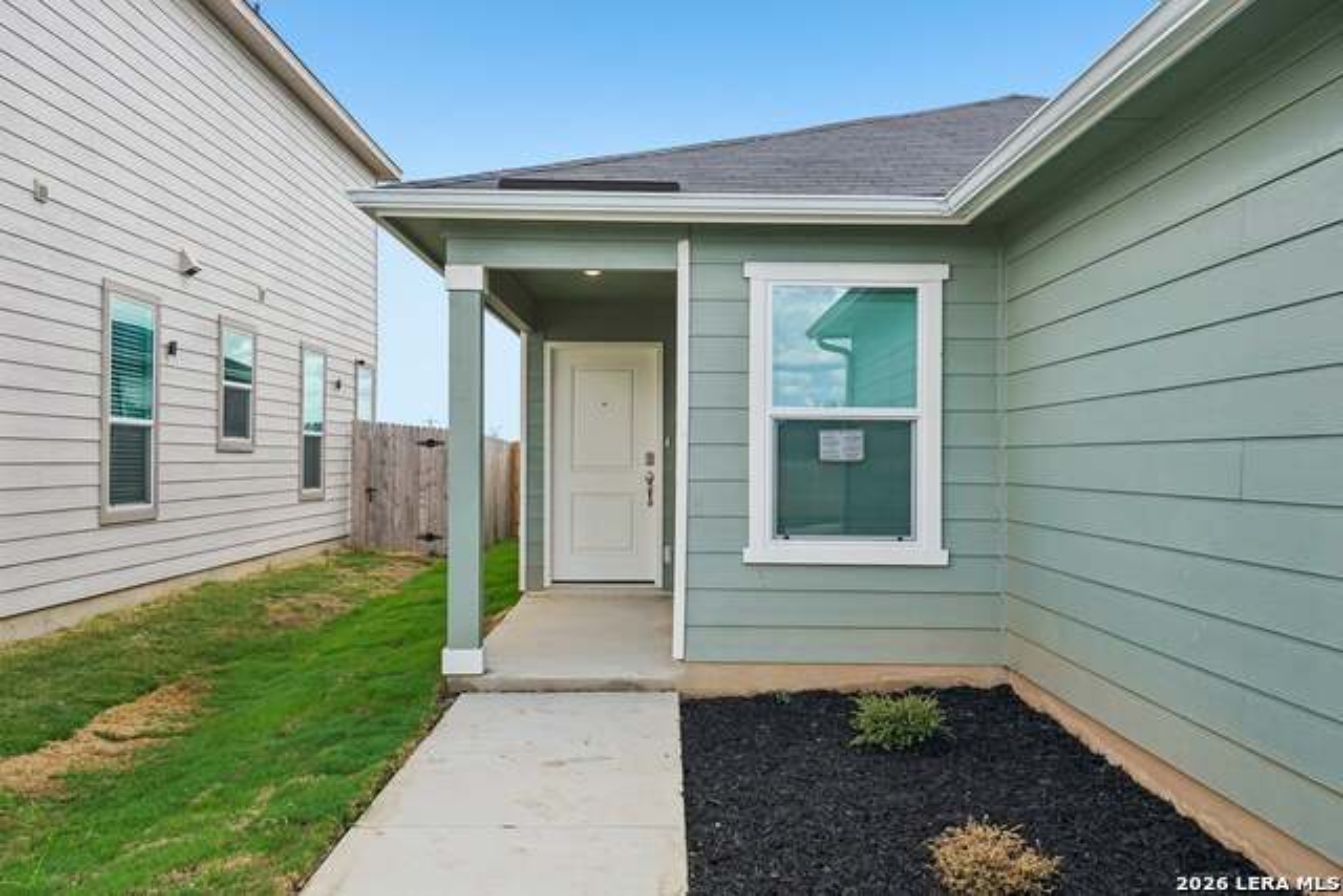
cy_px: 448
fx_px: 1194
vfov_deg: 41.1
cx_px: 672
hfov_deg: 58.7
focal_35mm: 32
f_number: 9
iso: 200
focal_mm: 32
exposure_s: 1/200
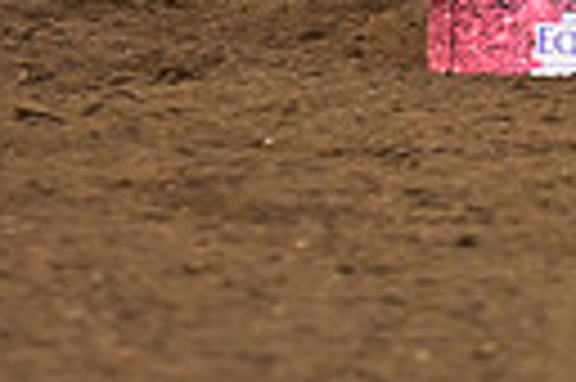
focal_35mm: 905
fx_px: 14461
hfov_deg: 2.3
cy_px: -443
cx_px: 1026
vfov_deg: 1.5
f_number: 3.5
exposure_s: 1/250
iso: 1600
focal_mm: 200
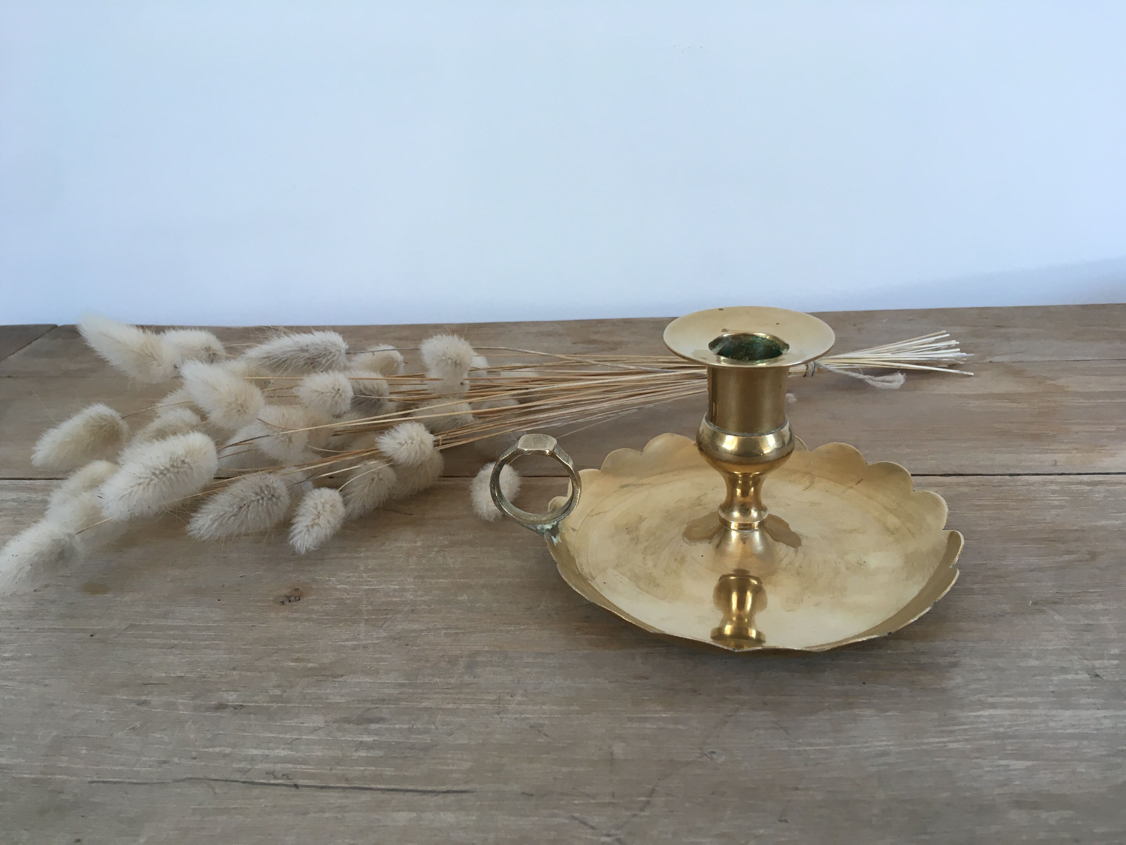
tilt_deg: -22.0
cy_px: 422
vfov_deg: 48.2
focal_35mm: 29
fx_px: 943
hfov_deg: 61.7
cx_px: 563
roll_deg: +2.7
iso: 32
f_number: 2.2
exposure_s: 1/33
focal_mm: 4.15
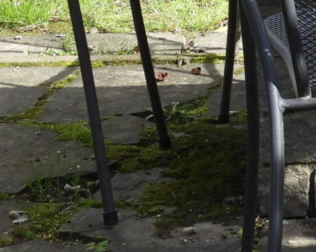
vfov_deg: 7.8
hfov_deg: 9.8
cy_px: -199
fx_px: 1794
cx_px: 480
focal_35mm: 192
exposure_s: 1/250
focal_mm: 6.3
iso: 100
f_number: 3.8
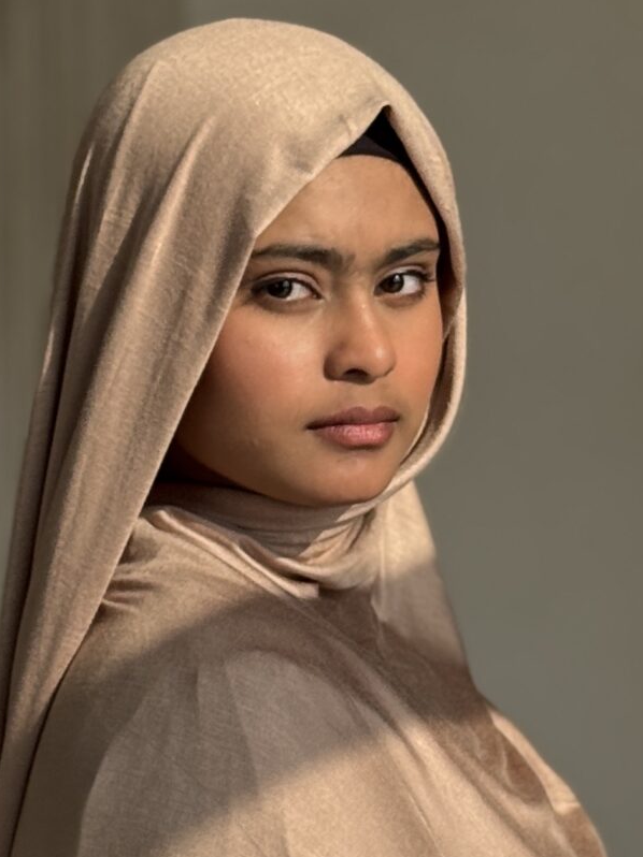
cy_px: 547
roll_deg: +0.4
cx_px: 366
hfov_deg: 9.6
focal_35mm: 154
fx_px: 3816
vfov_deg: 12.8
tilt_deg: -3.8
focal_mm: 6.76
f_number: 1.78
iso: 64
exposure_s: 1/2110
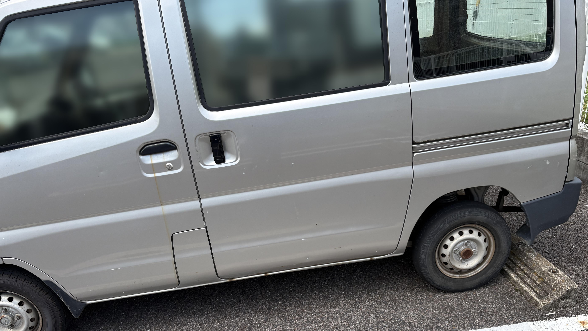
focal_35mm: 29
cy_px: 211
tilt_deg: -22.2
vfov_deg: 39.9
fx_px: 452
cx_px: 300
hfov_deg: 66.1
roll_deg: +7.1
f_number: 1.6
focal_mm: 5.96
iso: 50
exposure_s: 1/1099
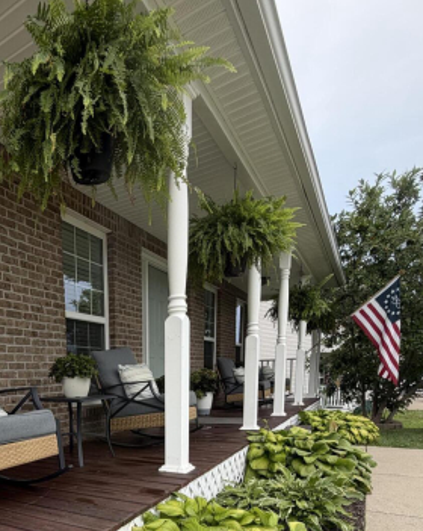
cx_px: 71
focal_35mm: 26
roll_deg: +2.4
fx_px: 408
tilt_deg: -10.1
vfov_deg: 58.8
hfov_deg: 50.7
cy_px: 453
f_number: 2.2
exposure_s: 1/502
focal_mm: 2.22
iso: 64
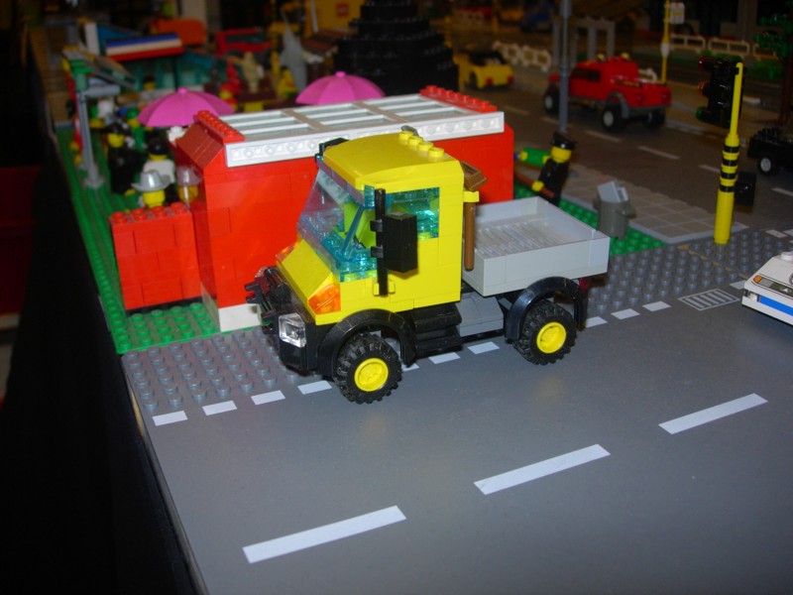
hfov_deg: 49.0
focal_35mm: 38
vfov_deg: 37.7
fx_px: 871
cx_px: 396
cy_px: 298
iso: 79
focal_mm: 7.8
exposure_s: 1/64
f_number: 2.8
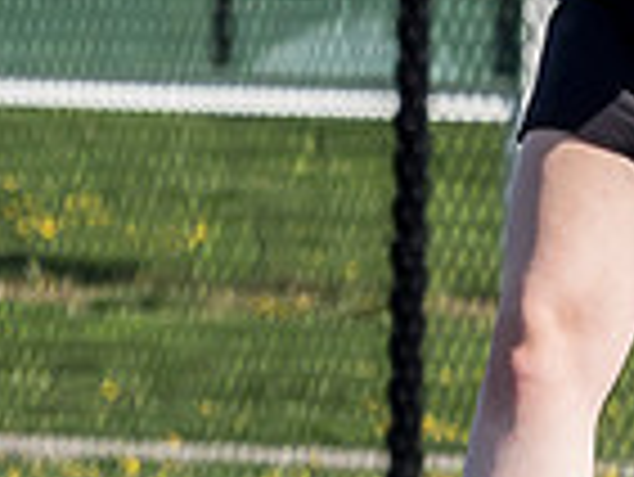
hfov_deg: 1.4
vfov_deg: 1.1
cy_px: -419
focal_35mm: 1397
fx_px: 25608
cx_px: 631
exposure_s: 1/1250
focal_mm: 115
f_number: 5
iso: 400
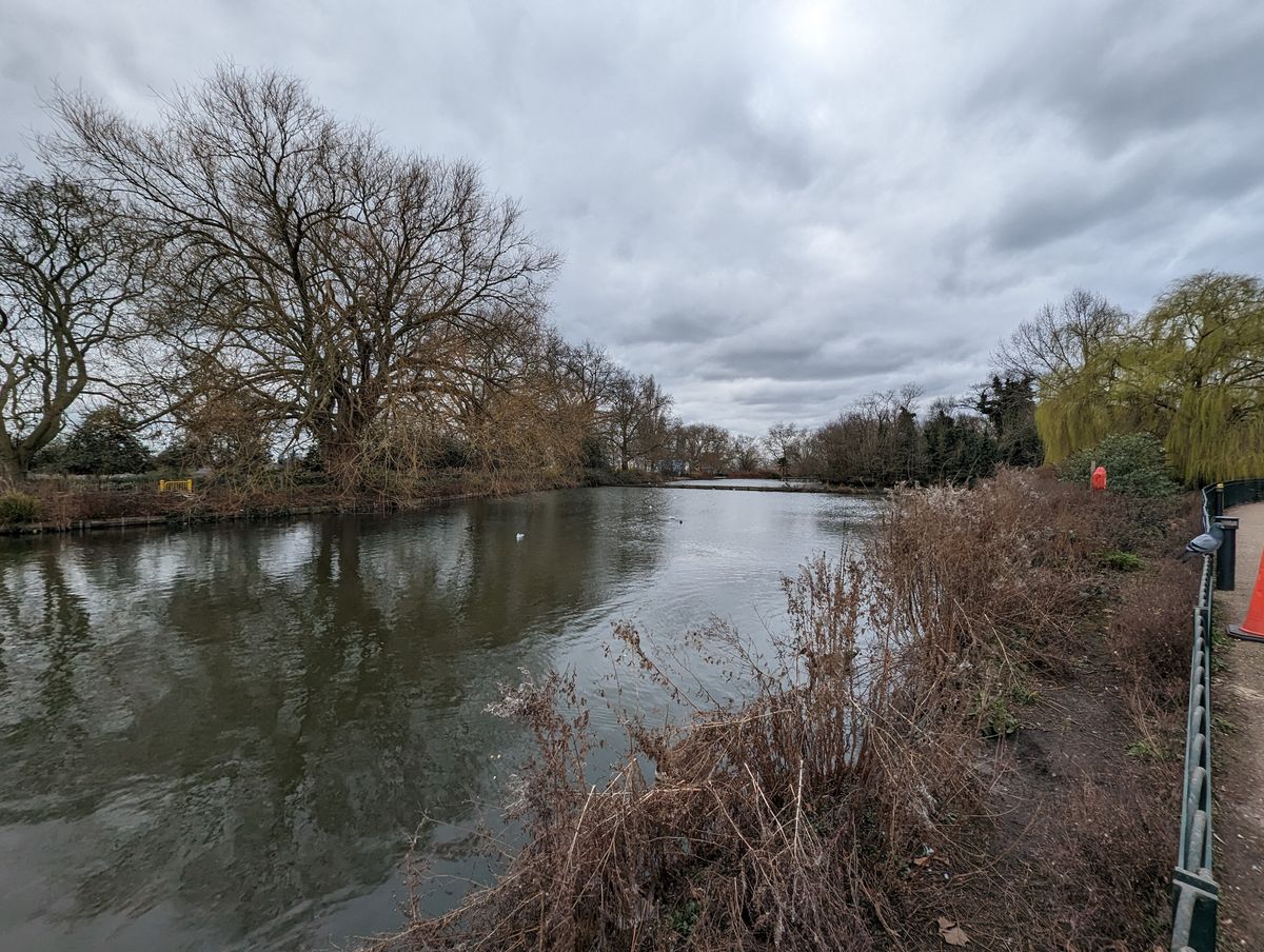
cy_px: 476
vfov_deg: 90.1
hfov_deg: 106.1
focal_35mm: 13
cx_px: 632
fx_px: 475
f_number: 2.2
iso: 47
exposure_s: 1/720
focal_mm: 1.95
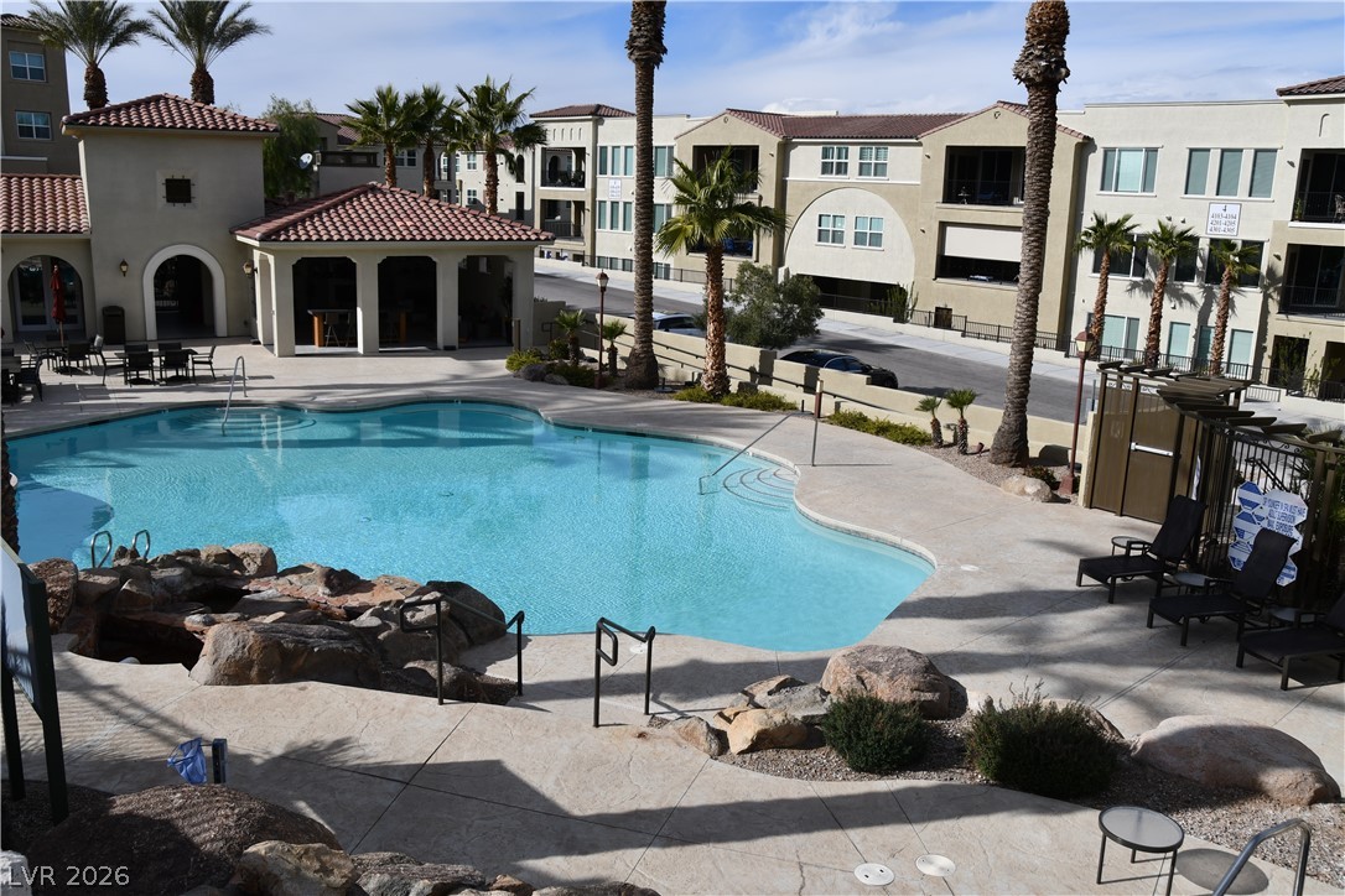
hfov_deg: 61.9
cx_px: 672
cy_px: 448
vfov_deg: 43.6
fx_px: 1121
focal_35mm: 30
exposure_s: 1/400
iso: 100
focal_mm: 20
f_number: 10
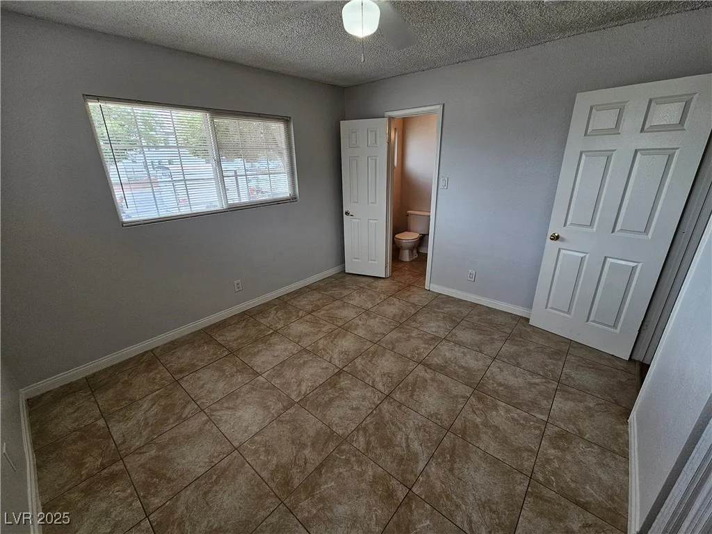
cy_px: 267
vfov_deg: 89.9
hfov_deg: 106.2
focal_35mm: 13
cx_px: 356
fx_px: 267
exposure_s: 1/120
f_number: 2.2
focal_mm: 2.2
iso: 64
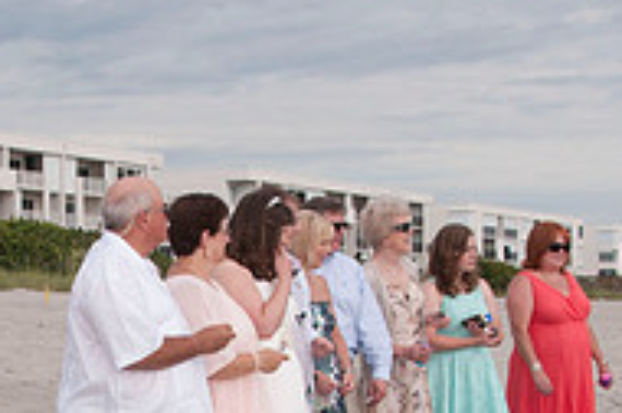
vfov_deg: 12.2
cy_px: 451
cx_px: 121
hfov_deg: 18.4
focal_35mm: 110
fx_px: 1897
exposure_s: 1/250
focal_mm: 24
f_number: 9
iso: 100
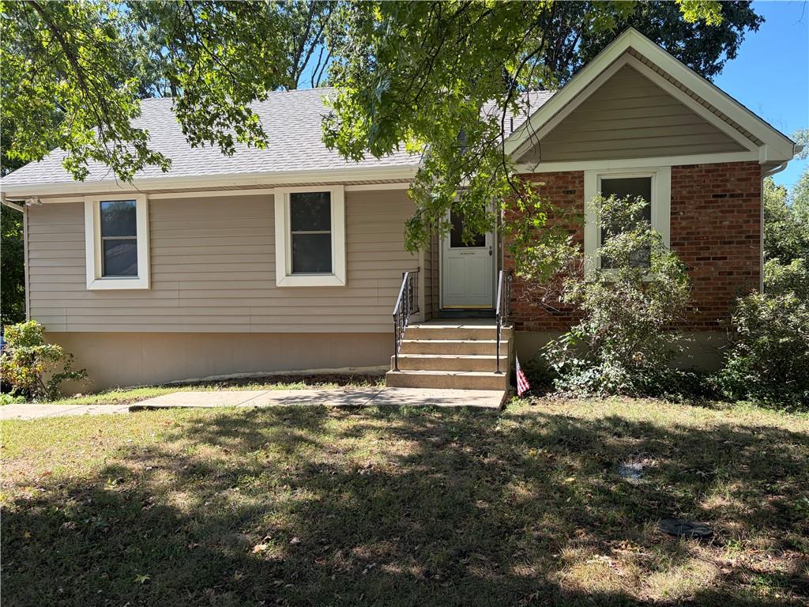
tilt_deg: -1.1
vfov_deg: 53.1
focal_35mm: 26
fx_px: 608
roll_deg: +0.7
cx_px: 404
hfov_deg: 67.3
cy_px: 304
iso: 50
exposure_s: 1/773
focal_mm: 5.96
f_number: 1.6
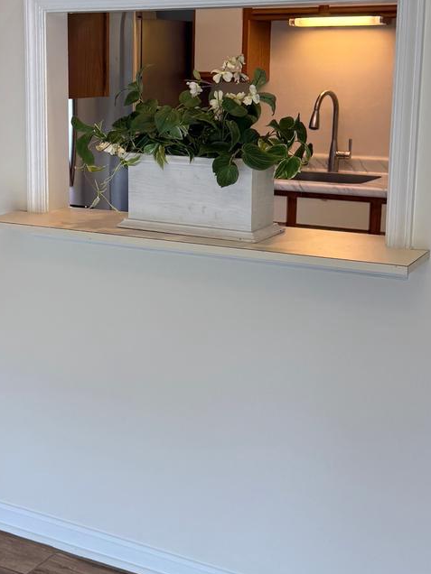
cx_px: 107
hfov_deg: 24.9
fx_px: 963
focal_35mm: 58
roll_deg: +0.2
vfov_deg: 33.1
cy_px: 229
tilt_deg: -8.8
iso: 125
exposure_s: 1/214
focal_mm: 6.76
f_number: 1.78
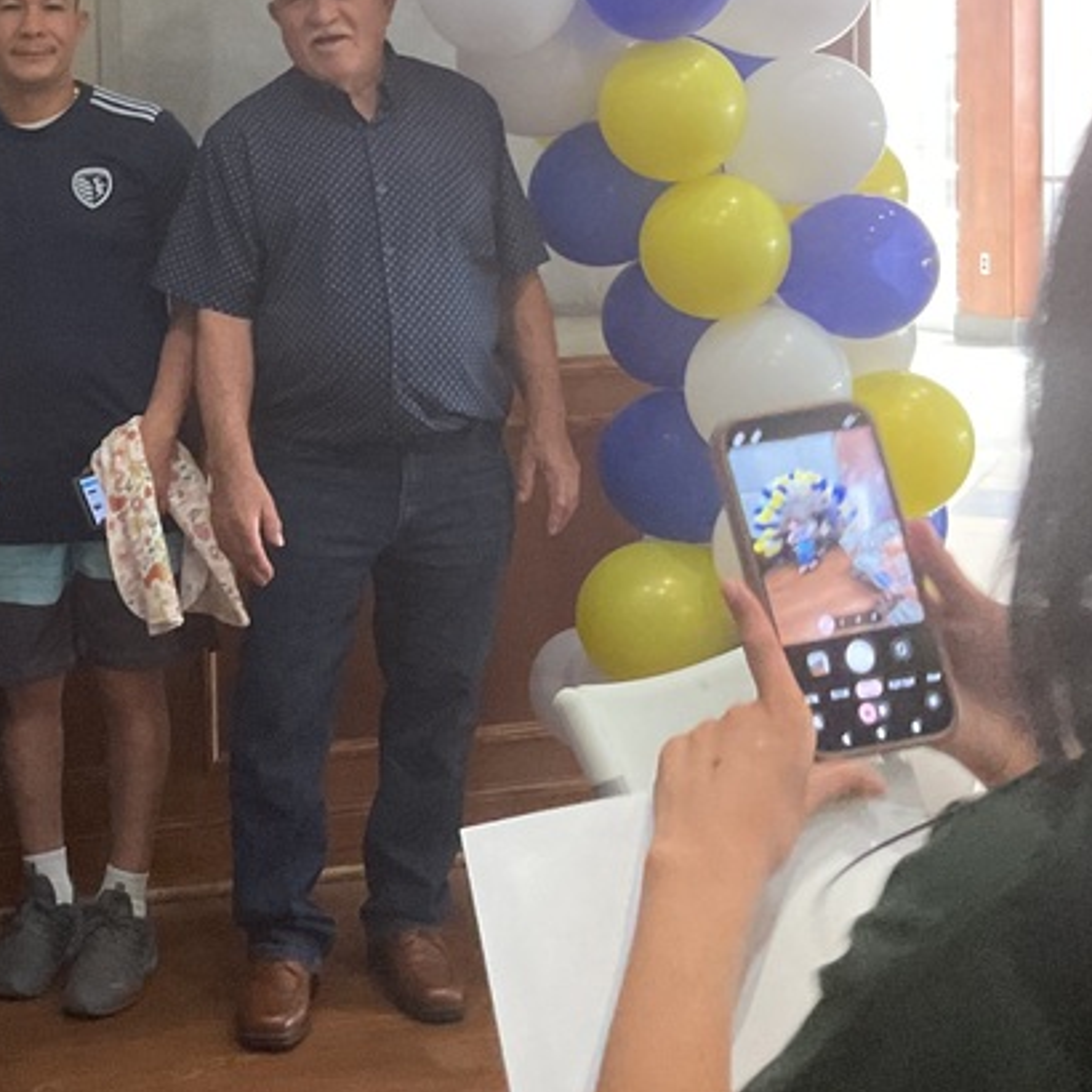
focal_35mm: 64
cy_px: 197
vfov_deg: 26.3
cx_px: 101
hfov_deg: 26.0
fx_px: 2284
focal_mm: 3
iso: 400
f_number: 1.8
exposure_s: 1/30
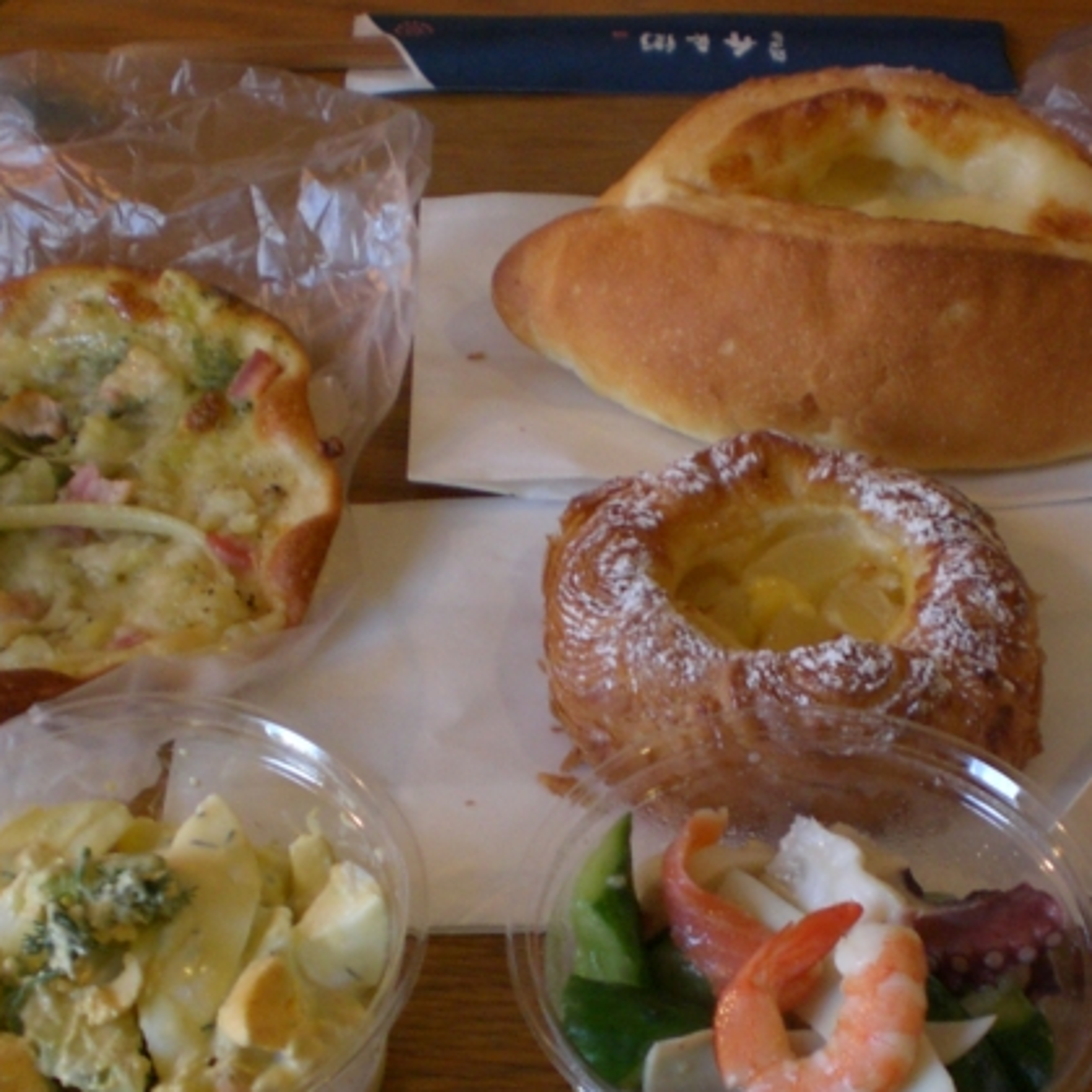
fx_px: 2284
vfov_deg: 26.7
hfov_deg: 26.8
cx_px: 684
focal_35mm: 64
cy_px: 733
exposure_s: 1/20
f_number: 3.1
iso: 200
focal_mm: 6.3
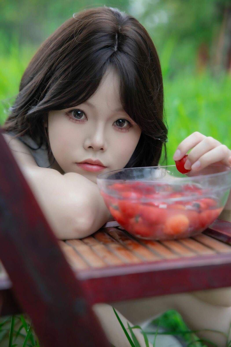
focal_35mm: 63
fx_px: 606
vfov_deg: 31.9
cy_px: 174
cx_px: 116
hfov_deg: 21.6
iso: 500
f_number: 3.2
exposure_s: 1/125
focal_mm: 63
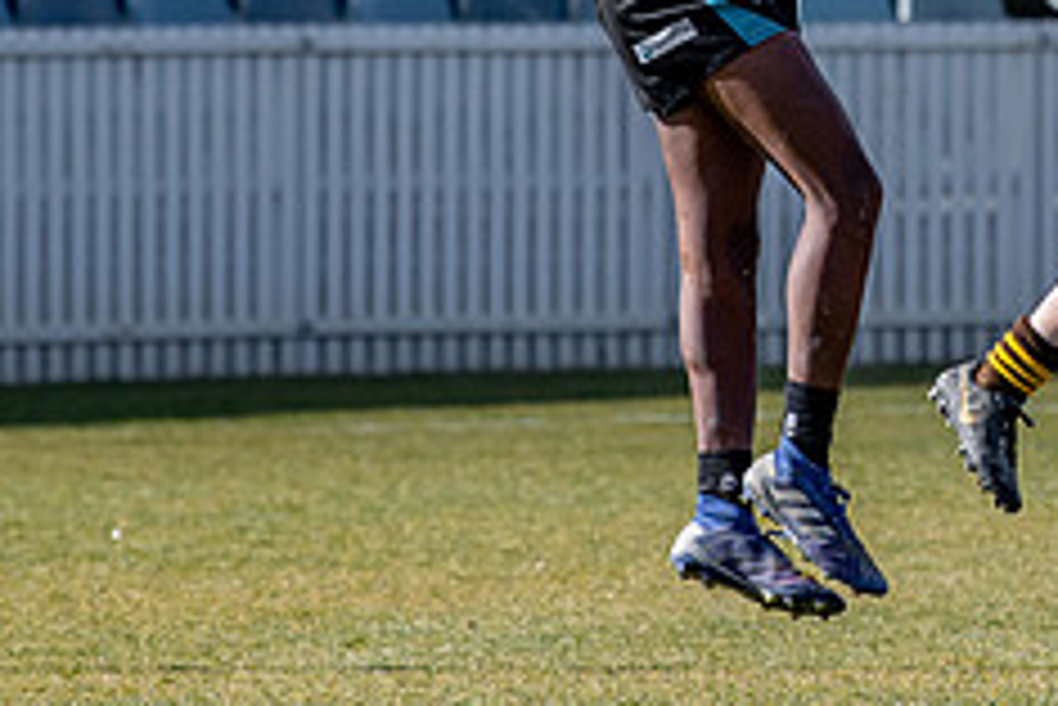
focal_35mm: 1006
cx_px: 1166
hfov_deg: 2.0
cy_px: -115
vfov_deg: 1.4
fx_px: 29582
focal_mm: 200
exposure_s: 1/2000
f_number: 4
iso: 200
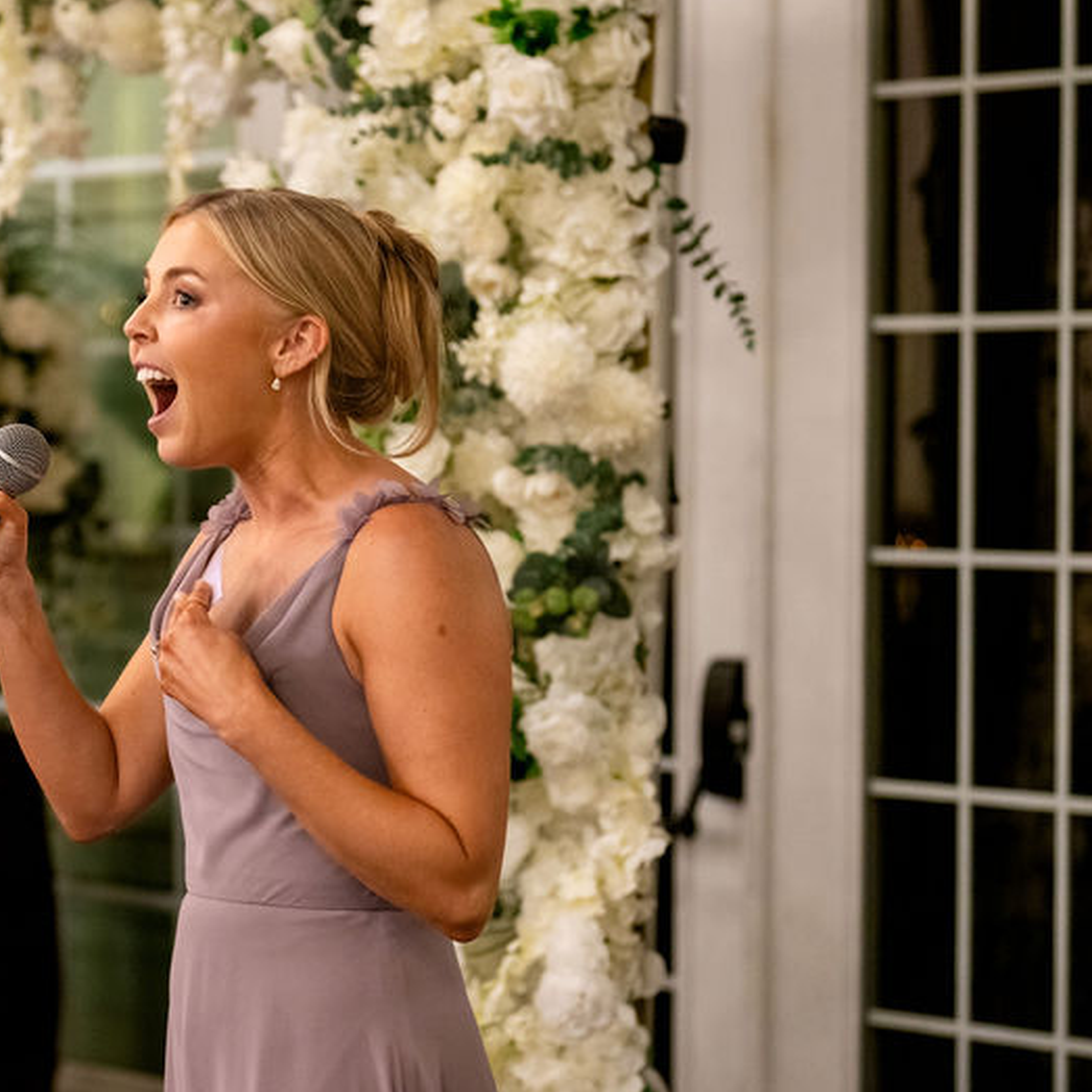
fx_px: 4176
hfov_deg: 14.8
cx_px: 225
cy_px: 590
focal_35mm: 117
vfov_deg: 14.9
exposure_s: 1/125
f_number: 2.8
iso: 2500
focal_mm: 70
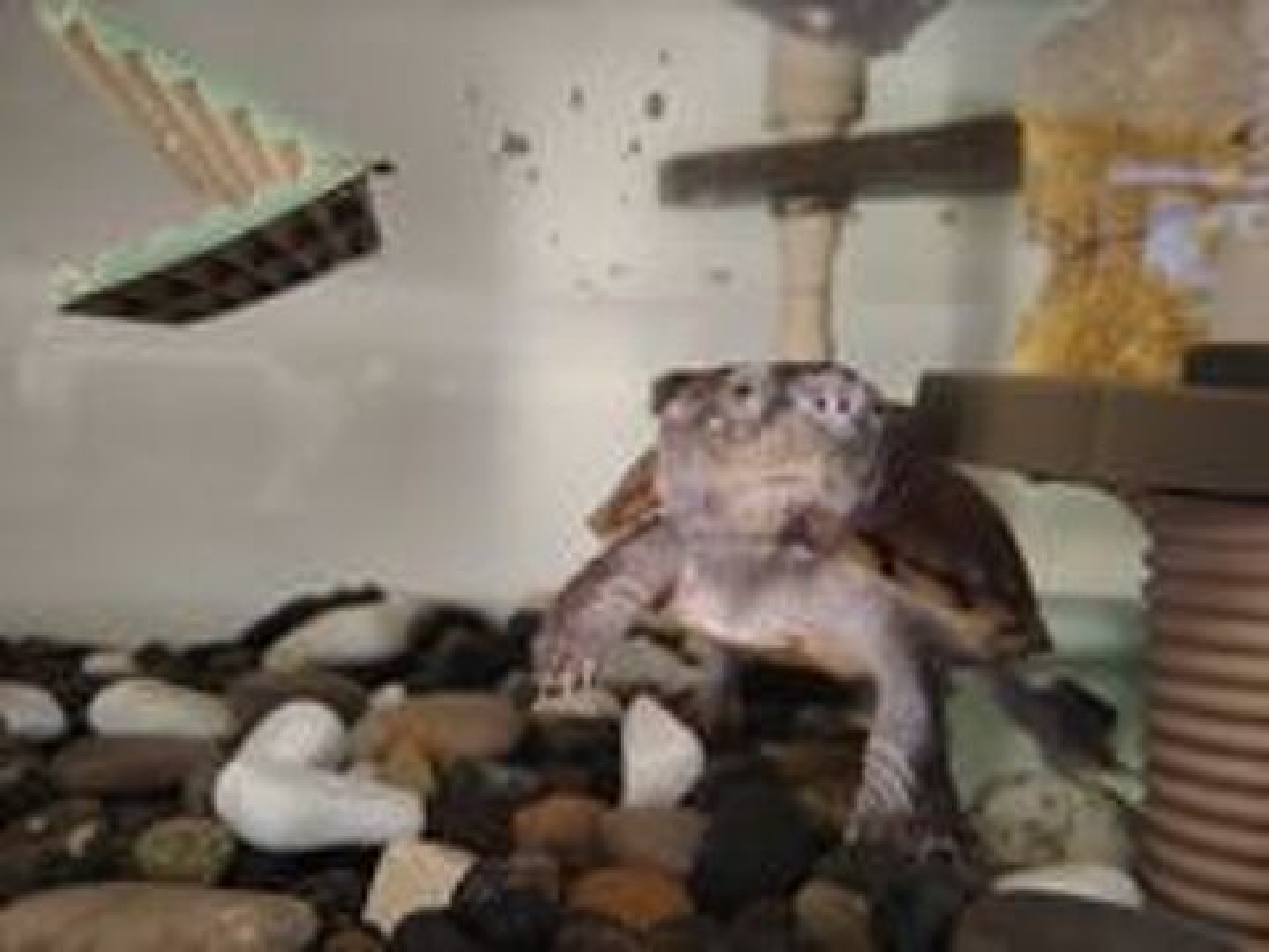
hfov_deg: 71.6
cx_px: 634
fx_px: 880
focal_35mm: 24
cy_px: 476
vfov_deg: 56.8
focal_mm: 5.25
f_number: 1.75
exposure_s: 1/33.3
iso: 1981
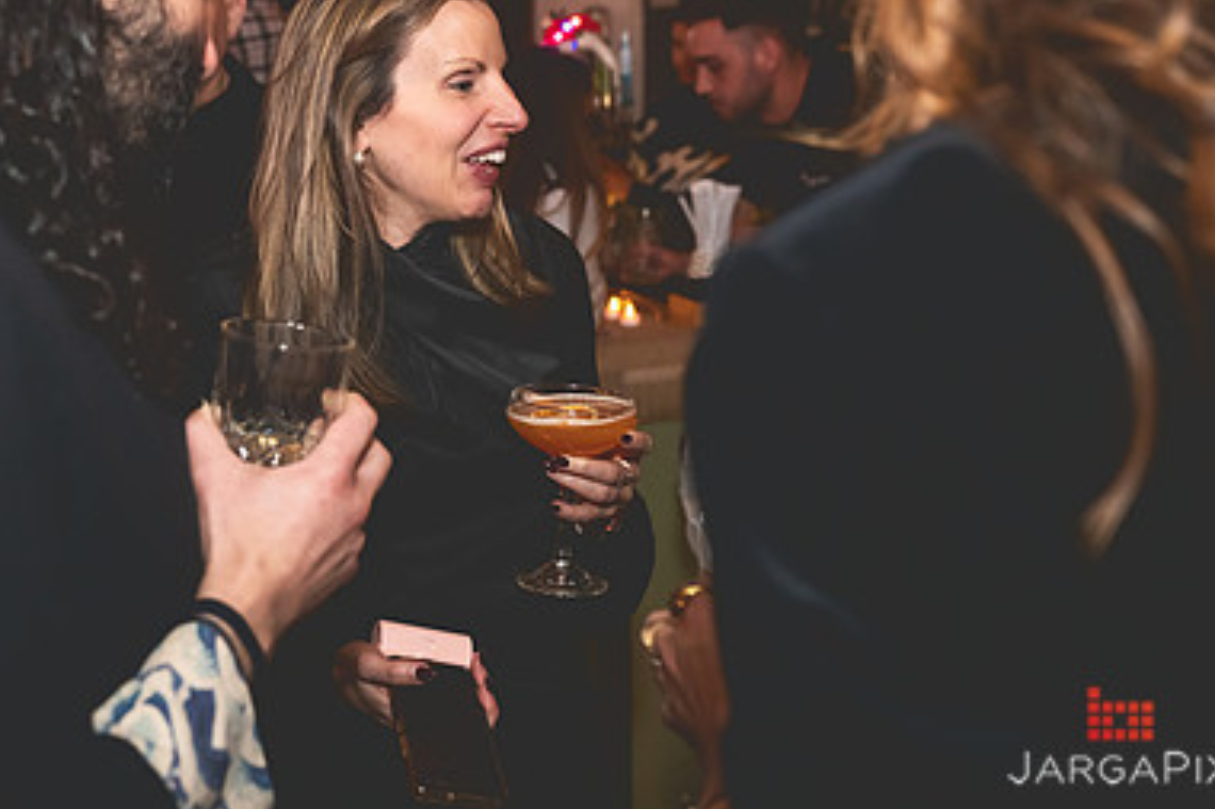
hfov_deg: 39.8
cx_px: 387
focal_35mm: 49
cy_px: 235
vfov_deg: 27.2
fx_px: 1653
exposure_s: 1/125
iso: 3200
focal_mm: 31.5
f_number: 3.2
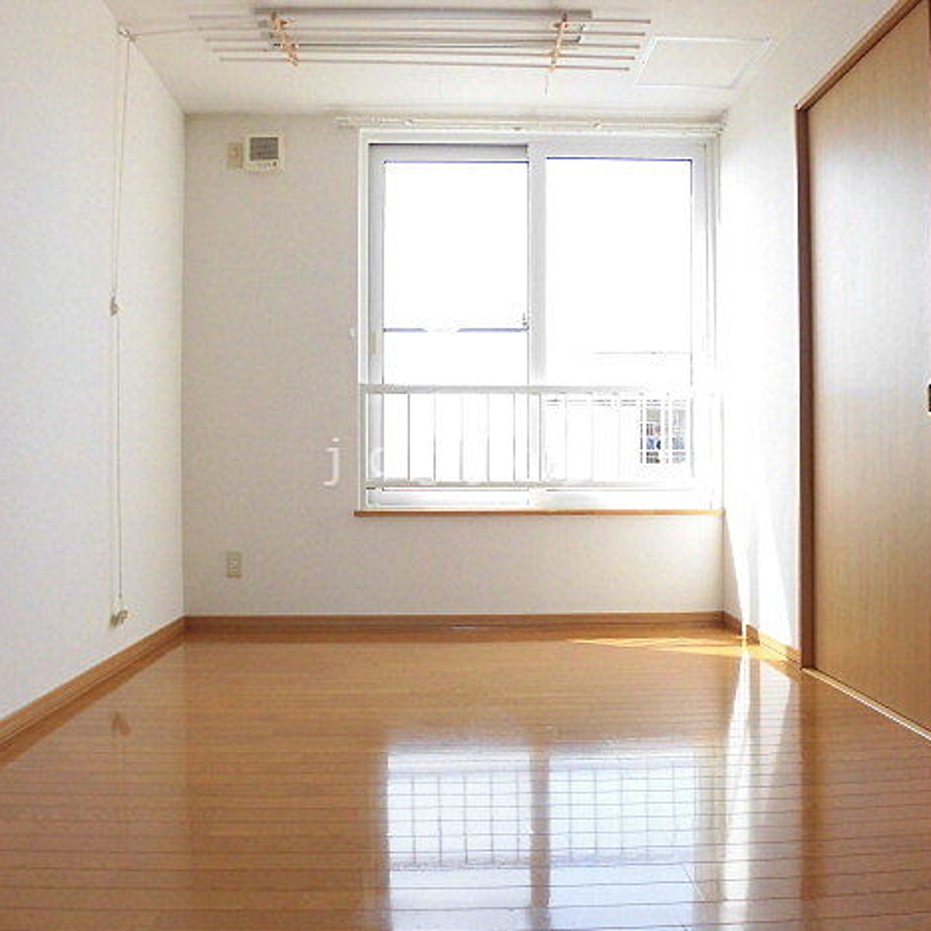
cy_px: 462
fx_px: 882
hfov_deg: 55.6
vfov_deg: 55.6
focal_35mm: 29
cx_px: 460
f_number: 3.1
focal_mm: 4.3
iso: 125
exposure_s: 1/100
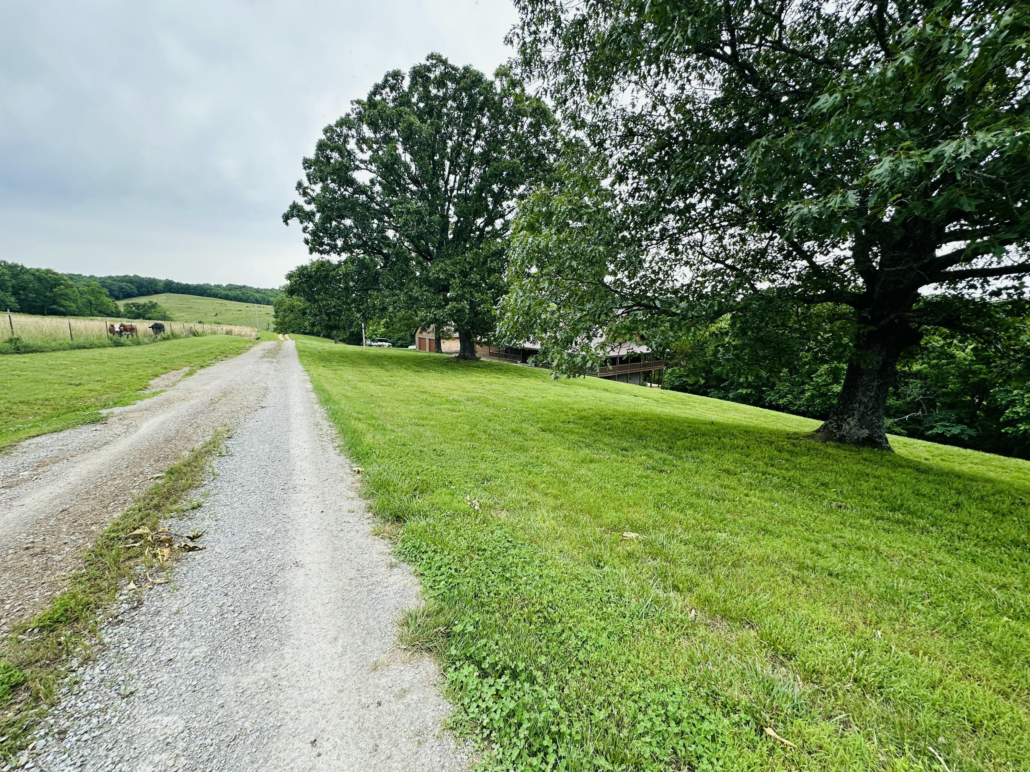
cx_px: 515
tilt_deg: -10.0
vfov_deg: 85.7
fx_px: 417
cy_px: 386
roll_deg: -0.8
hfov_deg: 102.1
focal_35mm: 14
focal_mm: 2.22
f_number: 2.2
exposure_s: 1/99
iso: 40
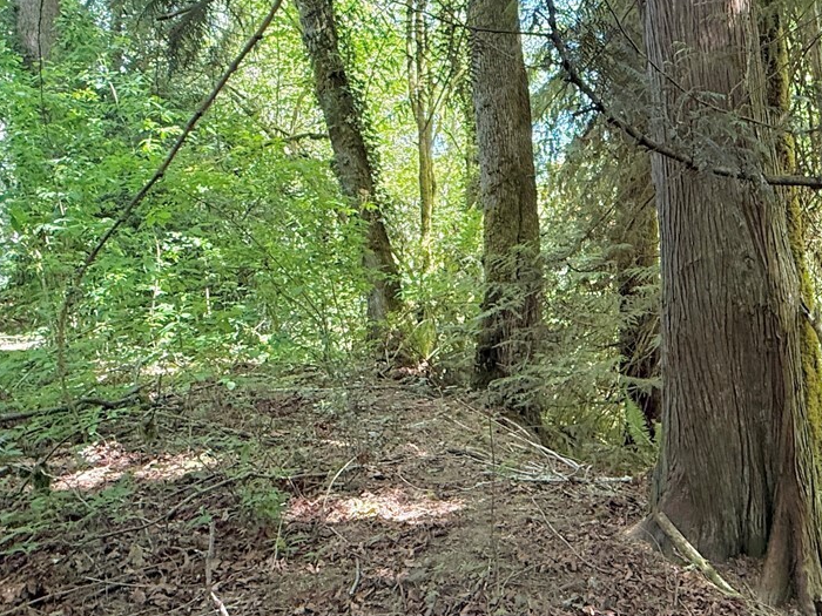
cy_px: 249
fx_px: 760
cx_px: 652
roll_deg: +2.7
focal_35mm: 32
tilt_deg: +0.6
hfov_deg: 53.2
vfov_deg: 44.0
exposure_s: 1/99
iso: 200
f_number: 2.2
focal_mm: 2.22
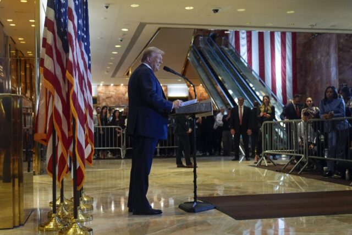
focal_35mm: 45
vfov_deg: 29.9
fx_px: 440
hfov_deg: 43.6
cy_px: 118
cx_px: 176
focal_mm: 45
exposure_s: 1/350
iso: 3200
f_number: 2.8
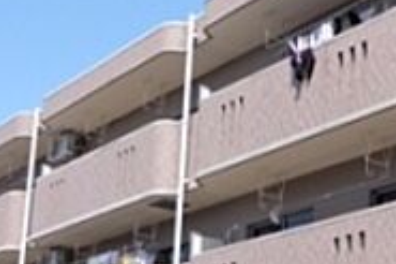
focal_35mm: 83
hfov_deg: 23.7
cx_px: 368
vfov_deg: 16.3
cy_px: 221
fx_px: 912
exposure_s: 1/4000
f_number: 4
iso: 1000
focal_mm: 16
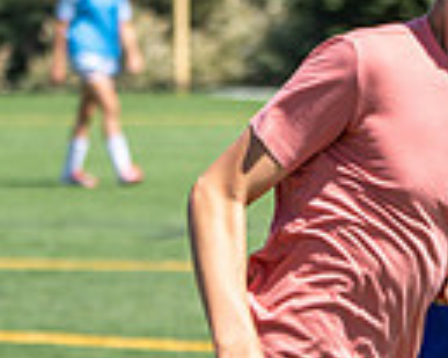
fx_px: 3908
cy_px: 405
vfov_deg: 5.2
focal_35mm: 295
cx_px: 434
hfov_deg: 6.5
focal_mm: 70
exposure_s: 1/800
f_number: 2.8
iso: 40
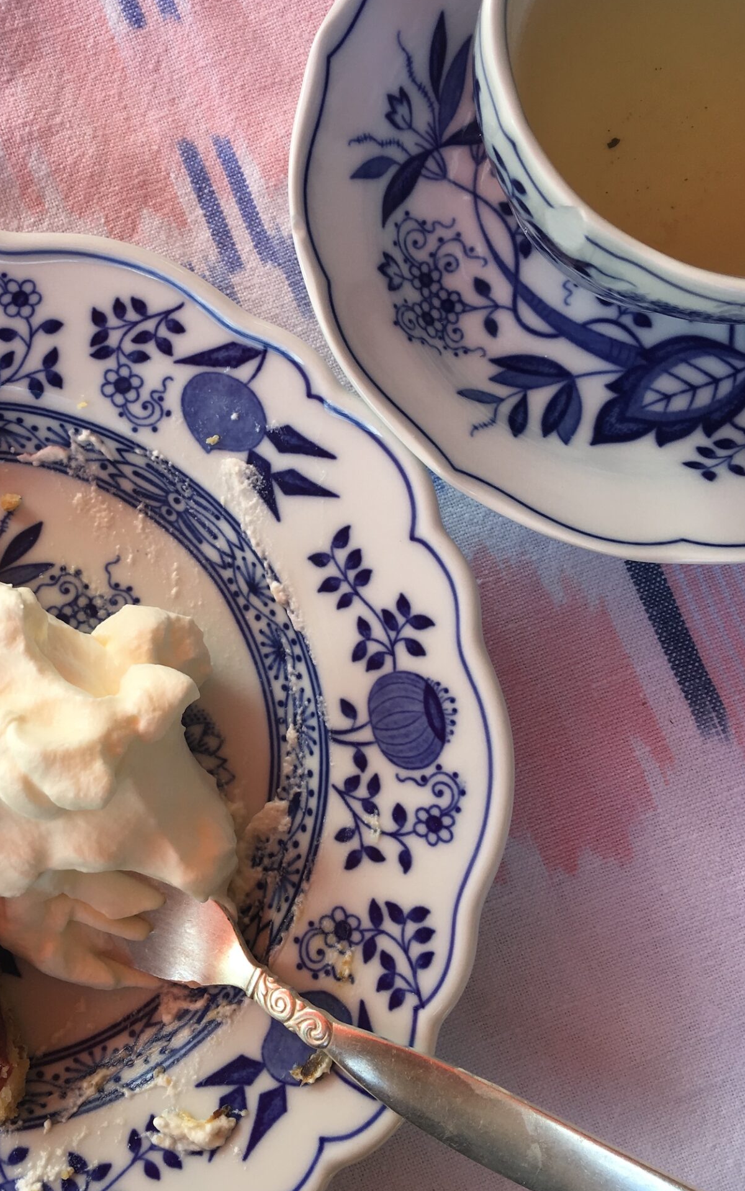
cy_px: 569
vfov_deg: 48.2
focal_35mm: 41
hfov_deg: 30.7
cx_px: 183
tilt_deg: -86.6
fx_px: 1331
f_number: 2.2
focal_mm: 4.15
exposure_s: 1/113
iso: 25
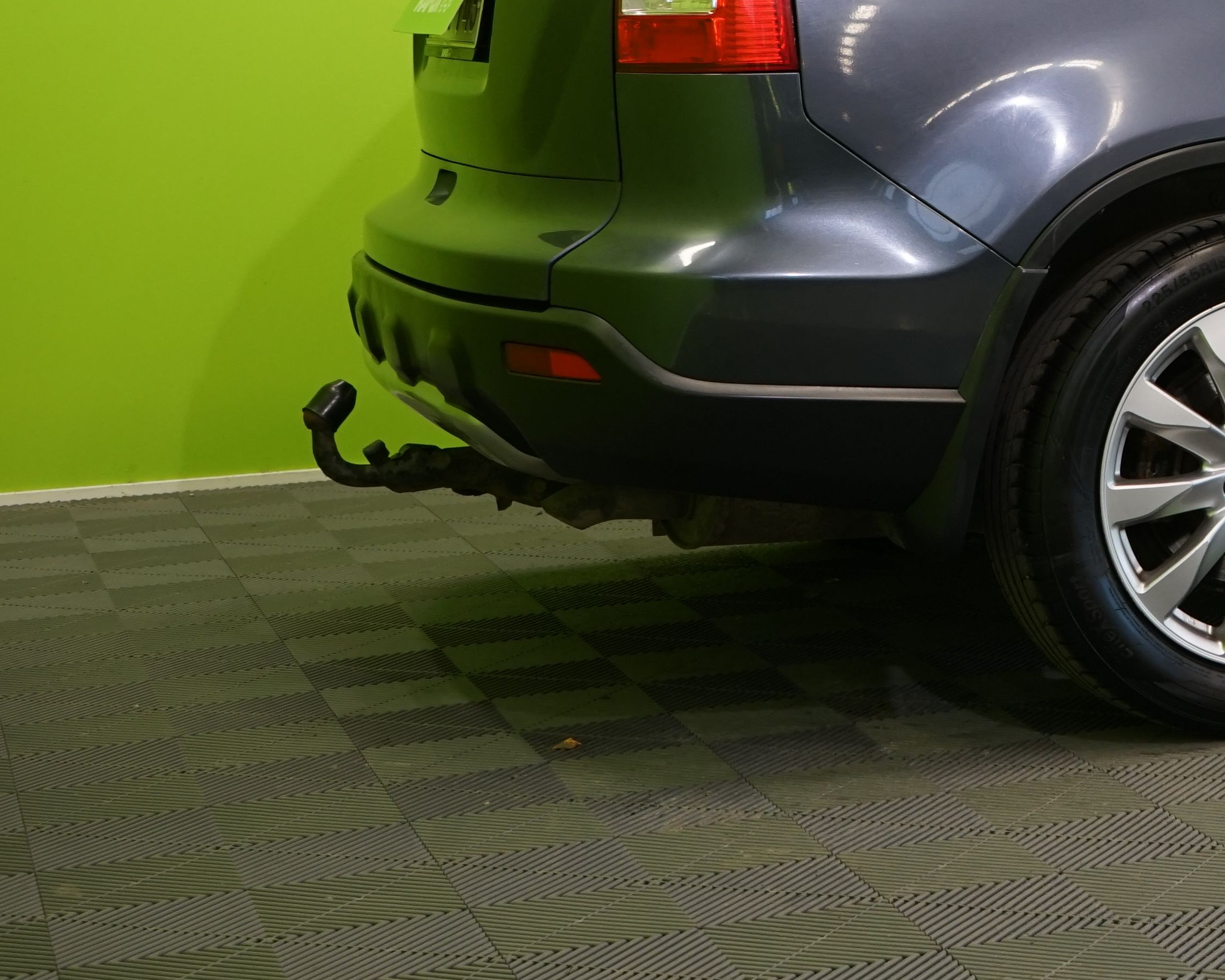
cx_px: 1559
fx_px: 2973
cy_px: 55
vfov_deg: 18.3
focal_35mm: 82
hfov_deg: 21.3
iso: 640
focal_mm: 33
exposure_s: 1/30
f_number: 6.3
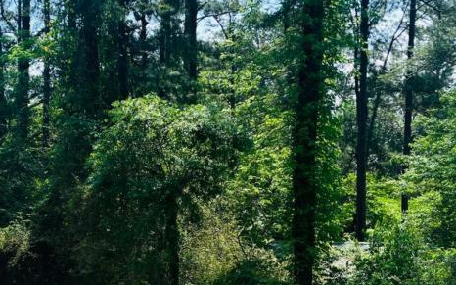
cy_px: 264
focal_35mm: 71
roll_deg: +0.6
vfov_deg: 18.0
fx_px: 882
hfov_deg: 28.9
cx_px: 165
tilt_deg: -3.6
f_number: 1.6
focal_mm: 5.1
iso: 50
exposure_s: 1/1748
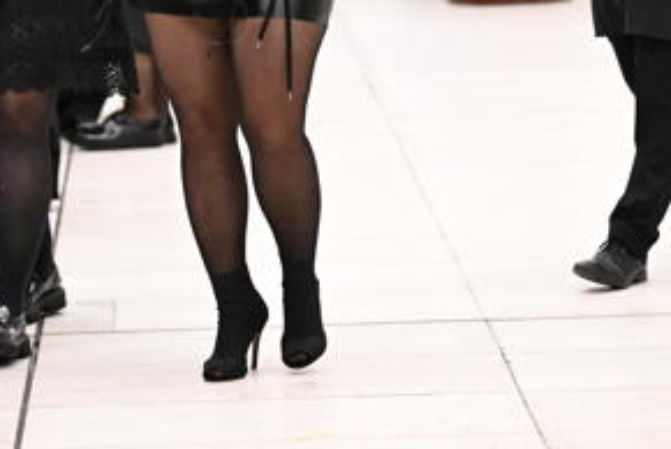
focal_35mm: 240
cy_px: -49
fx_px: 4478
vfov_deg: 5.7
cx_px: 231
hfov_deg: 8.6
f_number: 2.8
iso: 6400
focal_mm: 101
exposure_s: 1/500
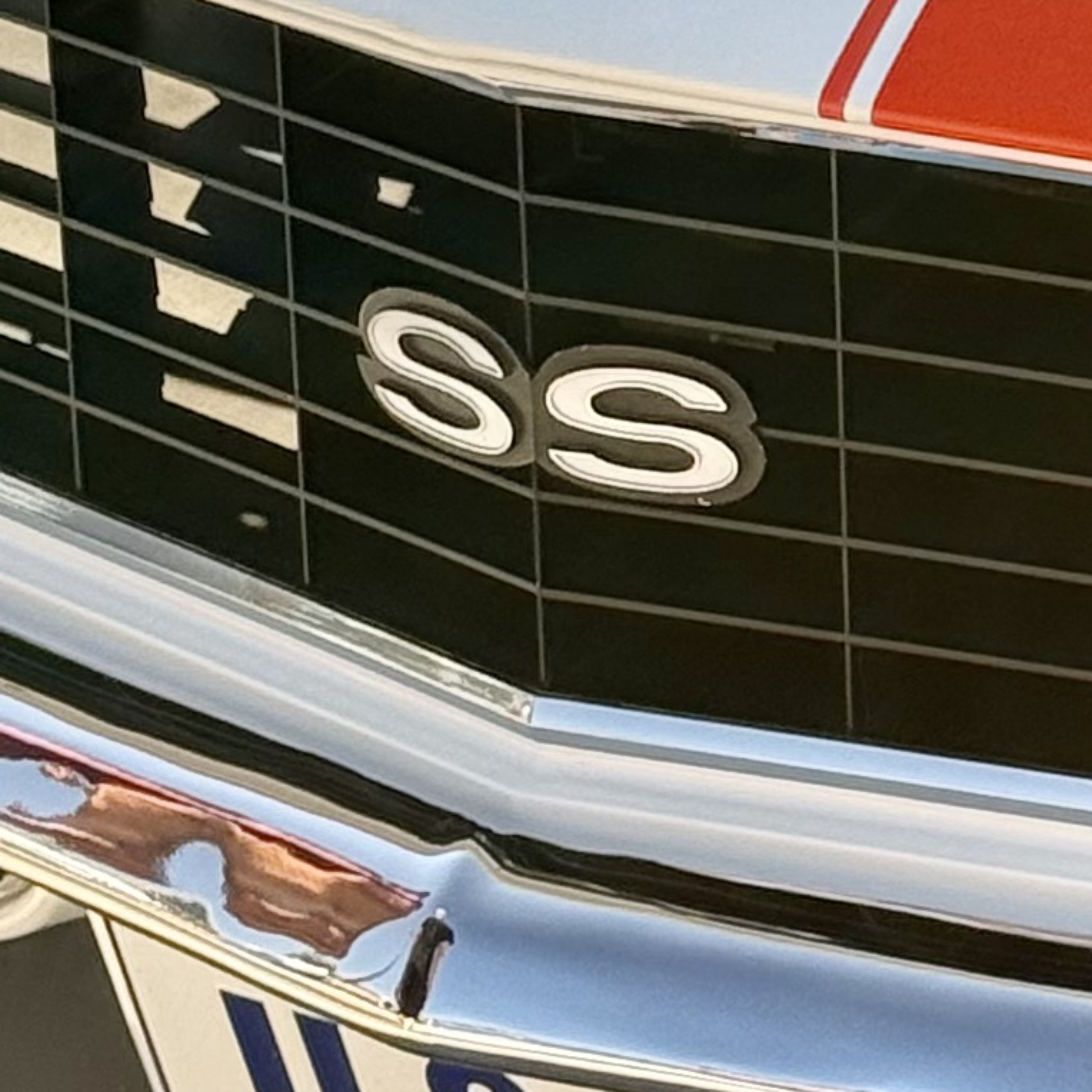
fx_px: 7995
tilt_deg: -20.4
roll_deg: -0.6
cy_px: -675
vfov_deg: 7.6
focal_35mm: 224
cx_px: 1804
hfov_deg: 7.6
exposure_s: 1/545
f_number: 1.78
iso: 64
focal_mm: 6.76
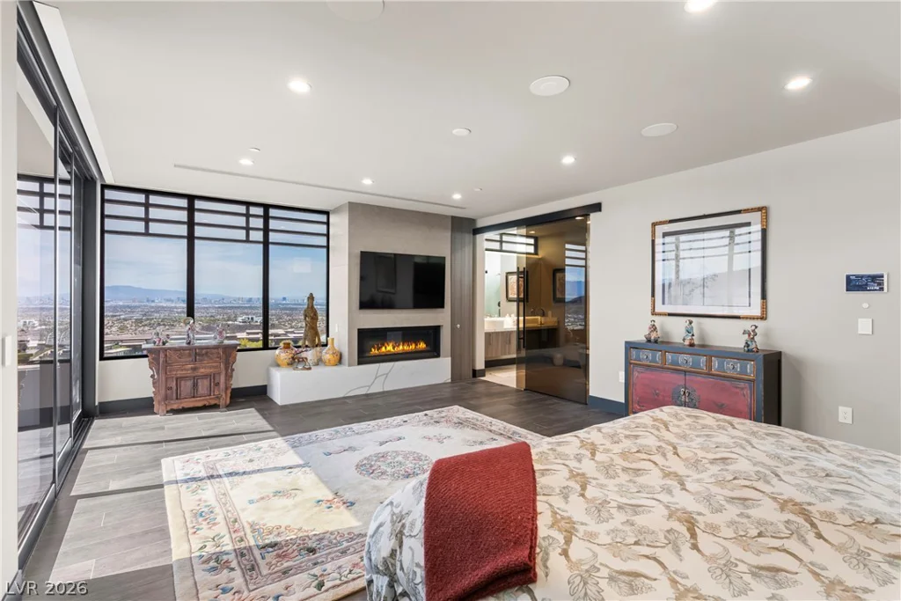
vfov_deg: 70.5
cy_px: 300
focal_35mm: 17
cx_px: 450
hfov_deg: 93.3
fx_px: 426
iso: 250
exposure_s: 1/15
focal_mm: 17
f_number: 8
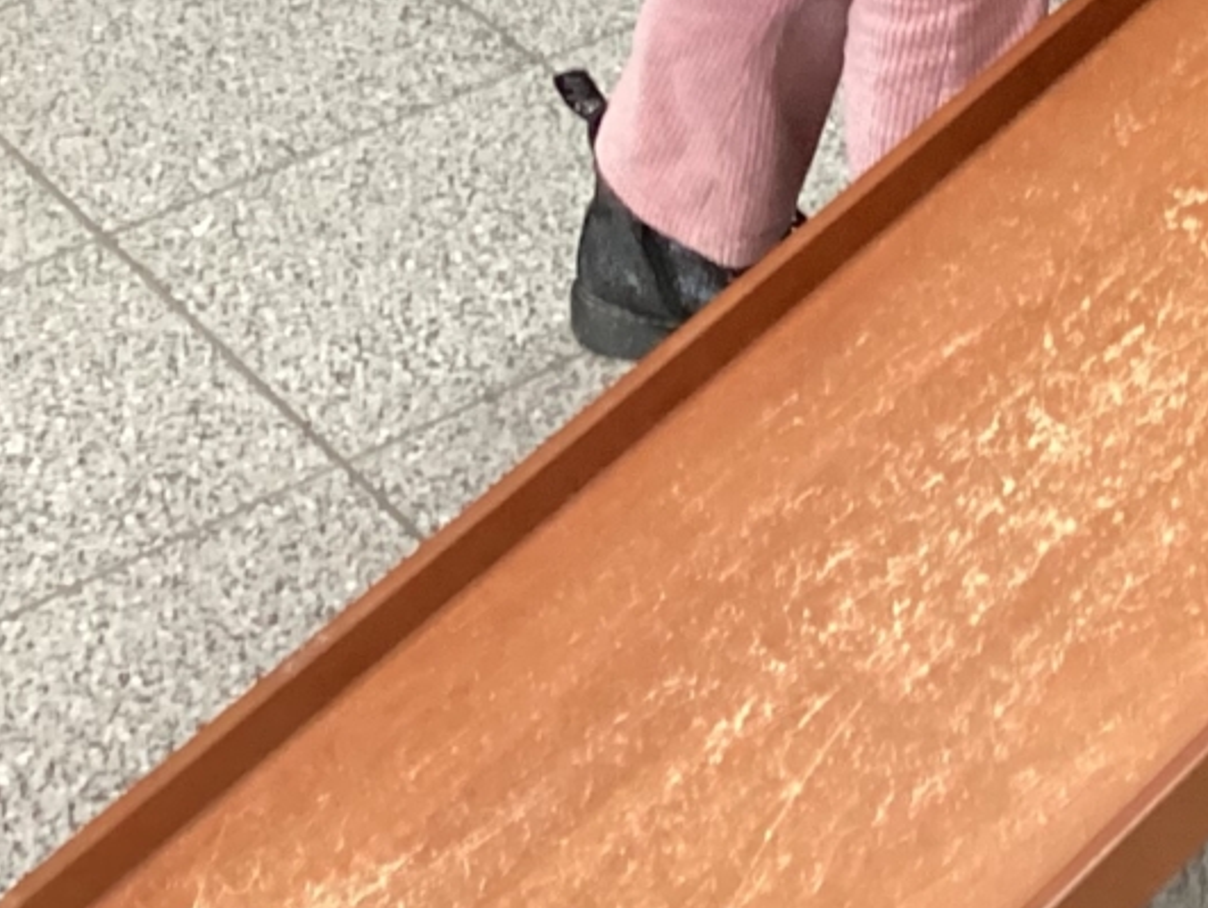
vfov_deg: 12.2
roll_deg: -2.7
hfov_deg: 16.7
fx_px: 3911
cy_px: -719
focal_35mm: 112
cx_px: 1531
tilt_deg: -21.3
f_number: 2.4
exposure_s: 1/40
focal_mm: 3.3
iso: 320
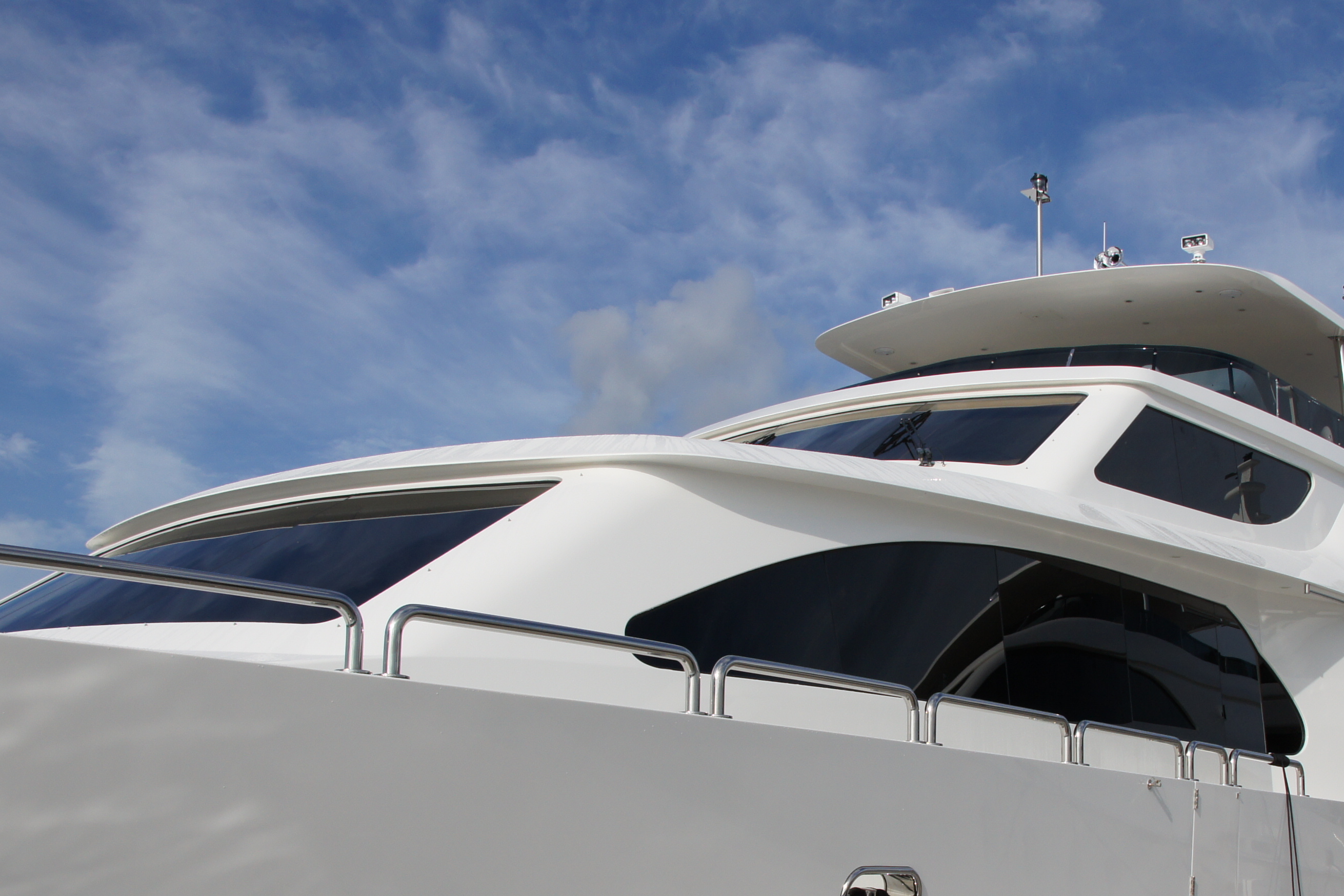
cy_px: 662
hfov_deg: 44.5
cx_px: 700
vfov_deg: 30.1
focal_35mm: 44
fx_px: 1643
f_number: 10
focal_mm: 18
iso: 200
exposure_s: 1/500
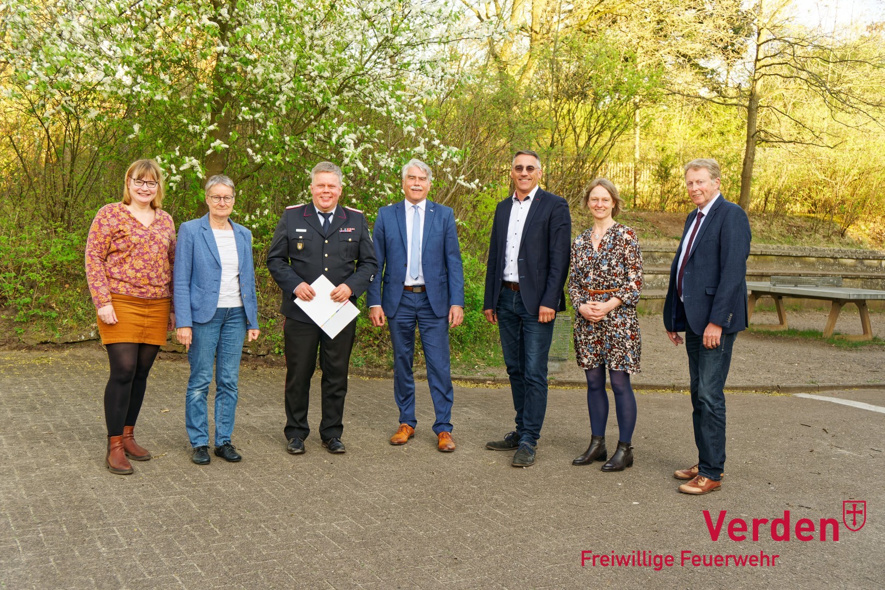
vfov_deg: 33.0
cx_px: 442
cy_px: 295
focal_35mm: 40
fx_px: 996
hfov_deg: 47.9
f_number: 4
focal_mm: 27
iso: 200
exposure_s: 1/160
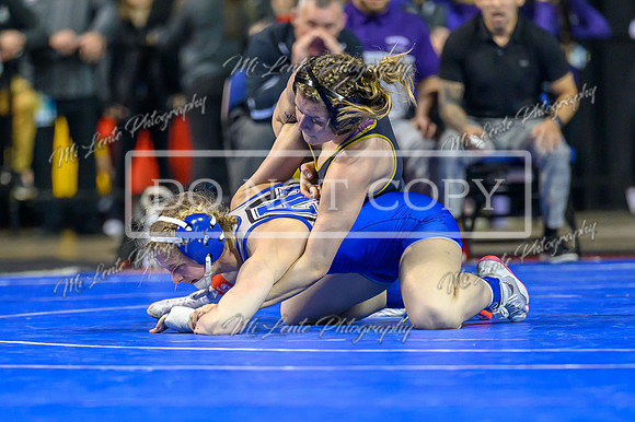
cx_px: 213
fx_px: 6592
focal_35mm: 374
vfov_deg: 3.7
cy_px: 312
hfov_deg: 5.5
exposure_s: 1/800
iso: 2500
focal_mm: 200
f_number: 2.8
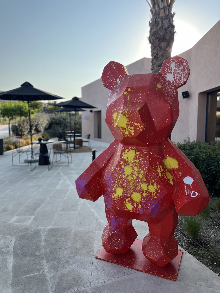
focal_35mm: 26
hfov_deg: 53.1
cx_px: 110
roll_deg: +0.9
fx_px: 220
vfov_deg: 67.3
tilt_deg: -5.1
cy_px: 146
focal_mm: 5.7
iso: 50
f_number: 1.5
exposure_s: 1/2165
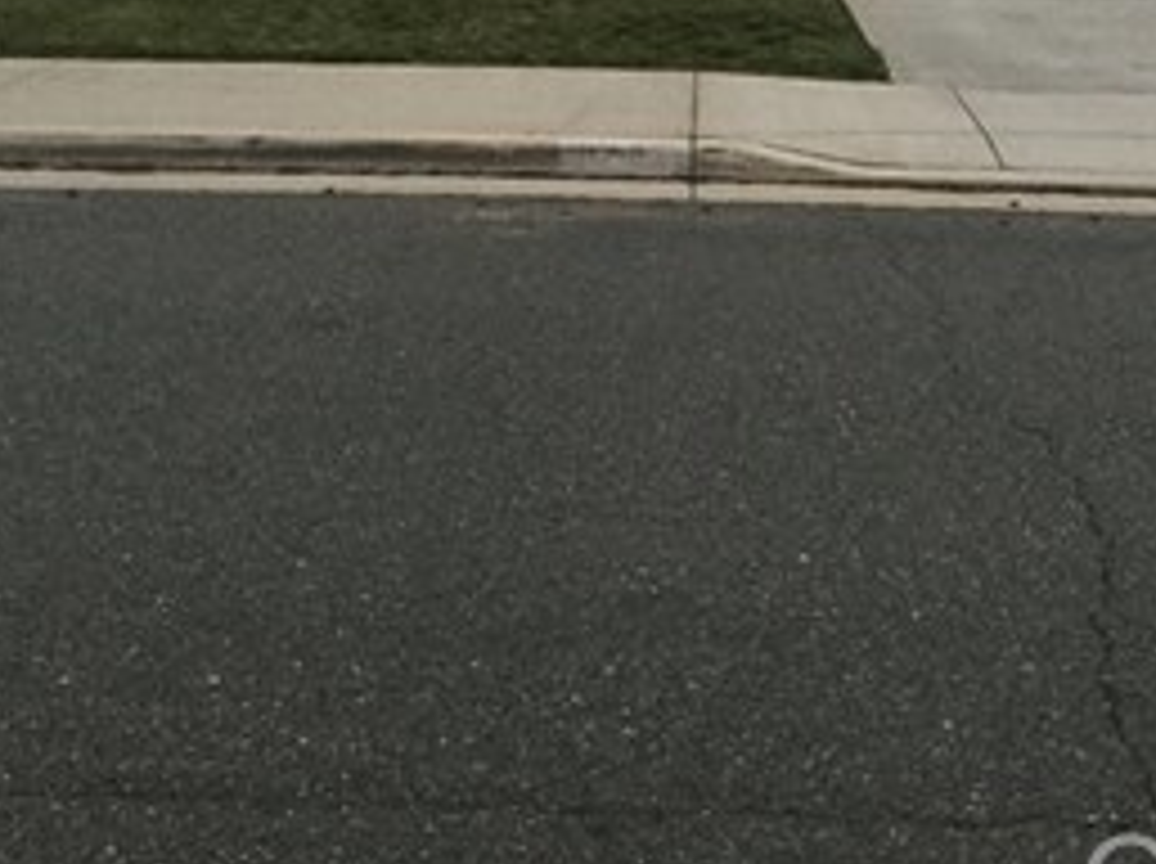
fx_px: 1934
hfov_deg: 33.2
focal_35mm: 58
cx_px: 639
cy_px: -162
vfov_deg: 23.1
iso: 160
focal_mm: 3.3
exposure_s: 1/30
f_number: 2.4
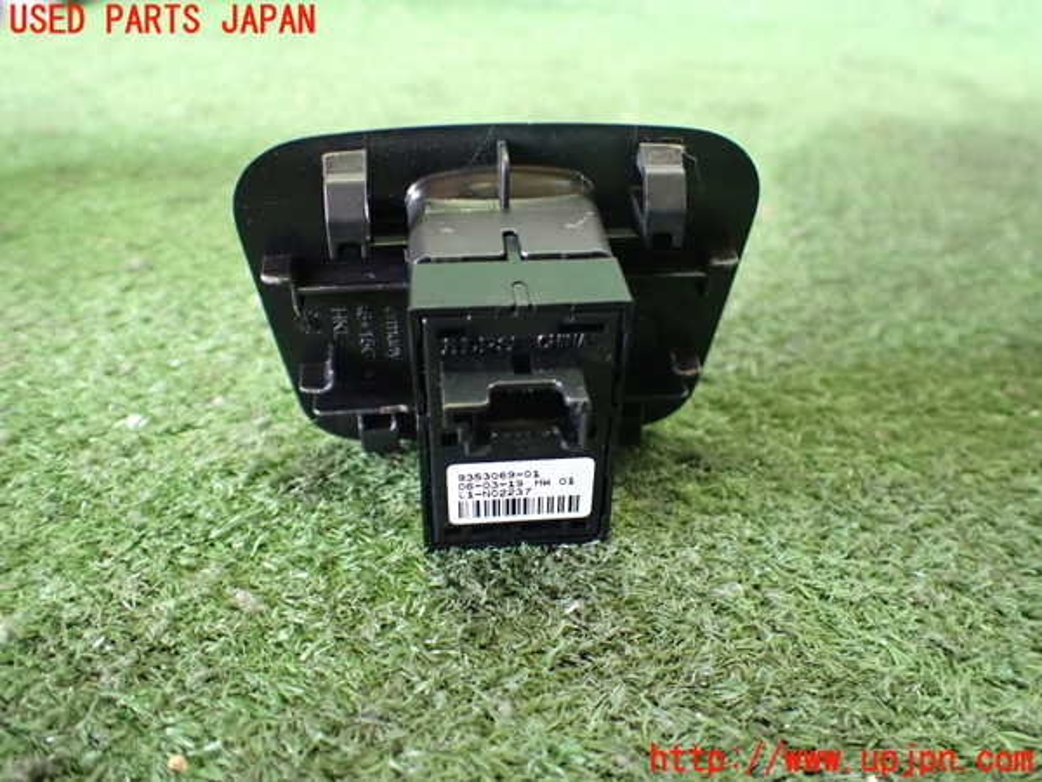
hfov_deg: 60.0
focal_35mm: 30
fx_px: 903
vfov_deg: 46.8
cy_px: 391
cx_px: 521
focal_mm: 5.4
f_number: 2.3
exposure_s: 1/30
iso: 800
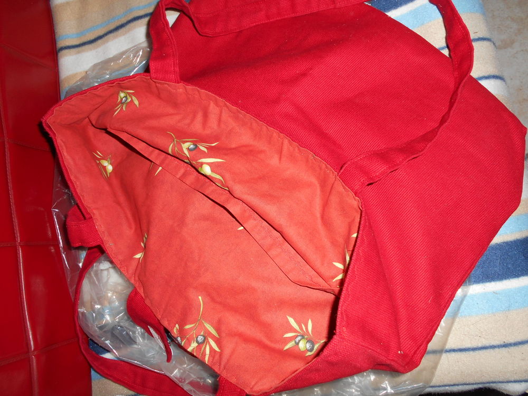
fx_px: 458
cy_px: 198
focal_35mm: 30
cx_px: 264
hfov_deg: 60.0
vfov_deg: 46.8
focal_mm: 5.1
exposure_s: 1/25
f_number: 3.4
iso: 80
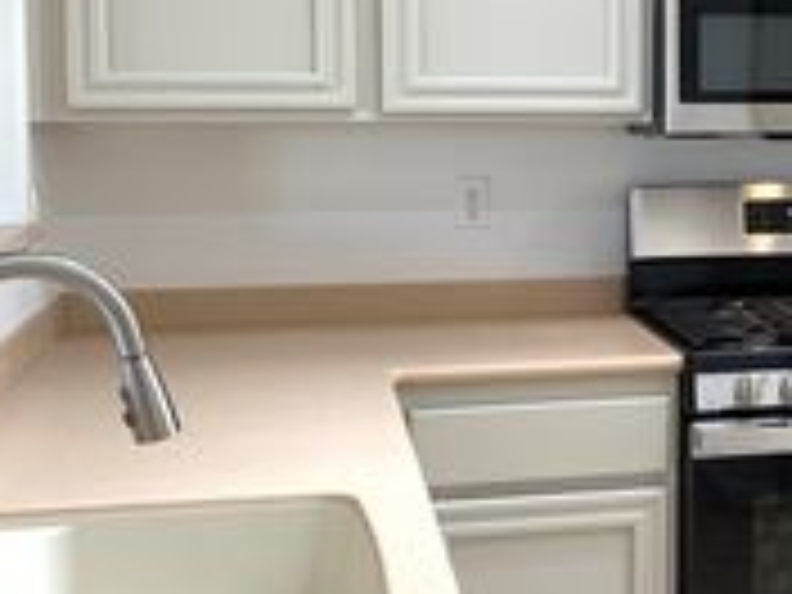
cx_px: 788
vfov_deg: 19.8
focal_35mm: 74
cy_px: 191
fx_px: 1693
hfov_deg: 25.1
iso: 80
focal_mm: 4.25
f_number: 1.8
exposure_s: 1/60
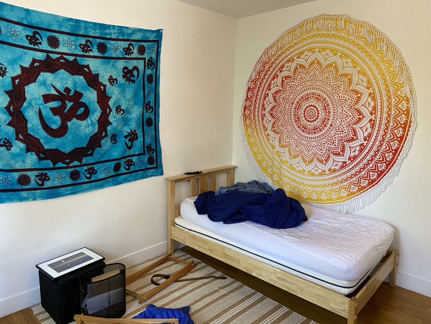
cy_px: 162
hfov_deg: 67.3
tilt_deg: -8.5
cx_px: 216
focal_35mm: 26
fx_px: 324
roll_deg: -1.1
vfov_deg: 53.1
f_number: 1.8
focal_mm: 4.25
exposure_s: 1/60
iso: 320
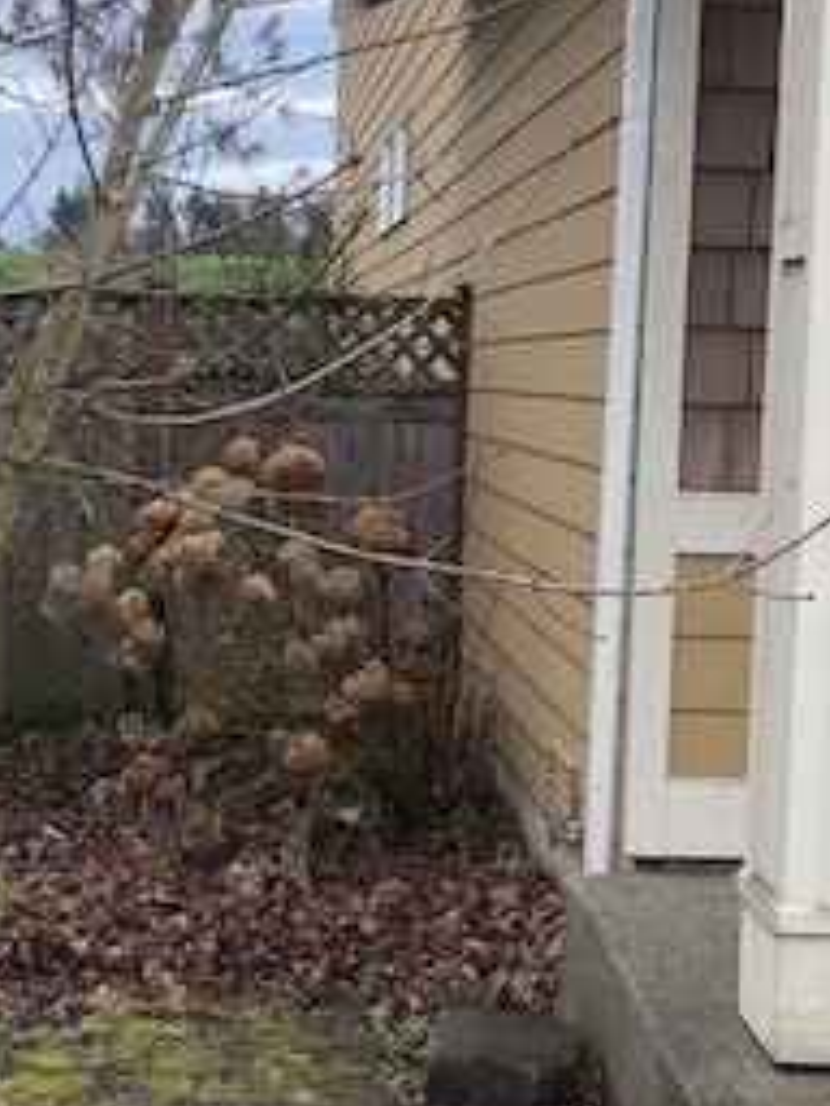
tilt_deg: -5.0
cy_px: 601
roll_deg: -1.0
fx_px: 2238
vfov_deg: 27.8
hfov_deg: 20.7
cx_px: 151
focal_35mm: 70
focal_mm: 4
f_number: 1.8
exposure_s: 1/279
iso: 20
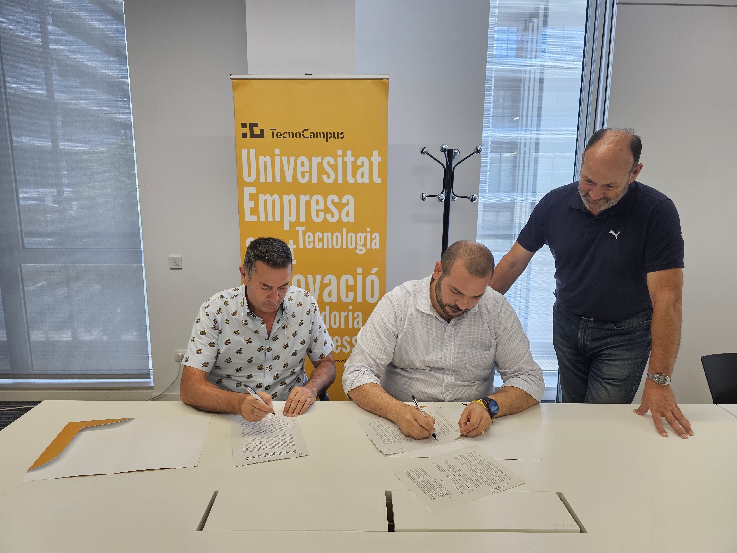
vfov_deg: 58.9
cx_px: 368
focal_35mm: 23
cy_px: 276
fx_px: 490
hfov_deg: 73.9
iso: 100
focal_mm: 6.3
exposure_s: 1/100
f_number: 1.7
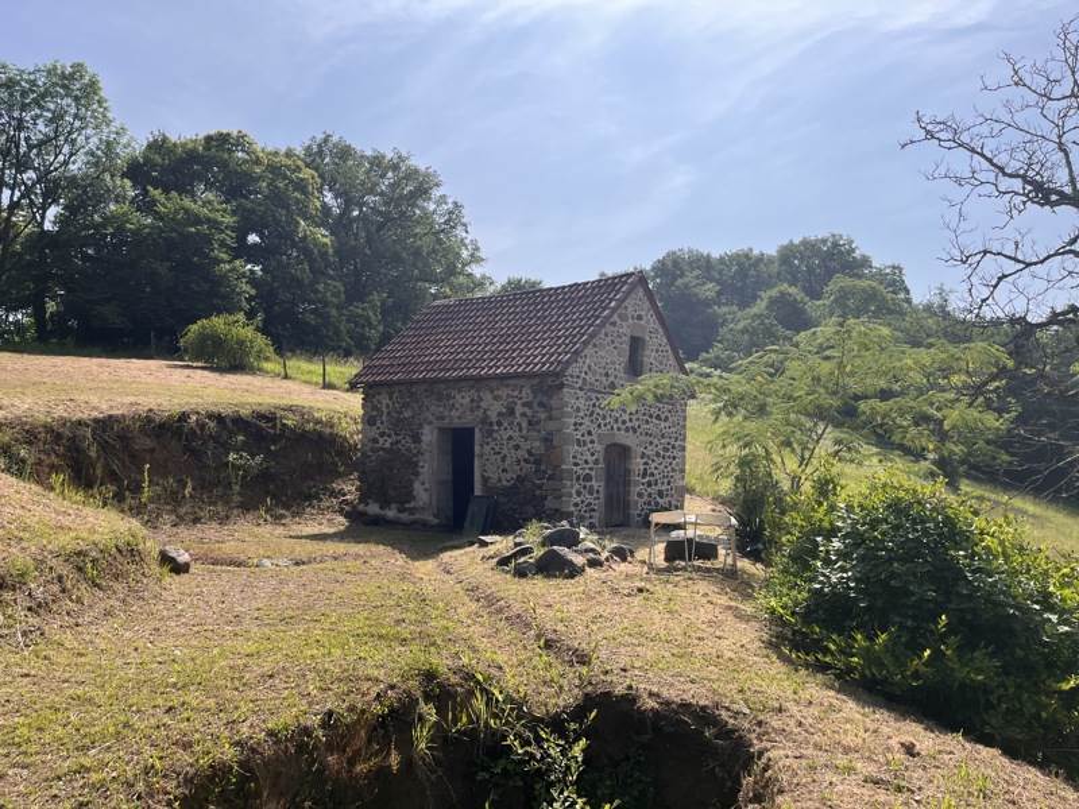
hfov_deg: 67.3
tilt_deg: +2.0
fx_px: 810
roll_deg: -1.6
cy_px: 404
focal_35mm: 26
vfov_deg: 53.1
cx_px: 540
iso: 50
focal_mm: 5.1
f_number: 1.6
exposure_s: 1/3623
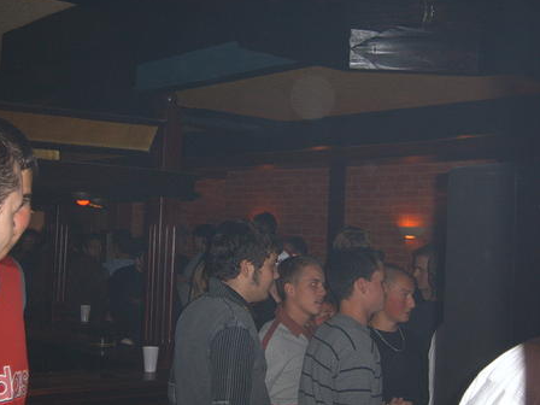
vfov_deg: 25.2
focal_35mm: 58
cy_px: 196
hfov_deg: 33.2
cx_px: 259
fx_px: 905
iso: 100
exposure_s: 1/45
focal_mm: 9.1
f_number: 3.4
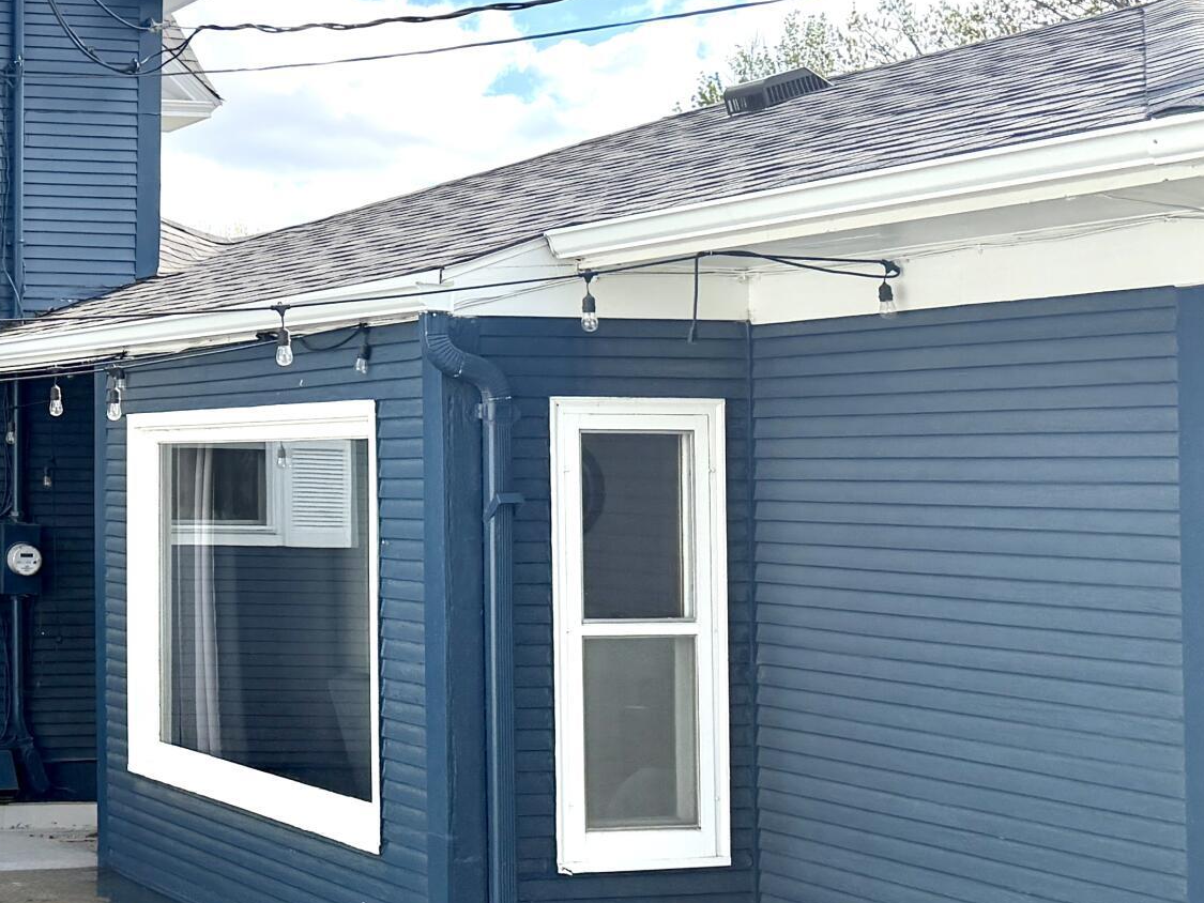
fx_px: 2226
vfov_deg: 22.9
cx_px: -244
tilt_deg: +2.6
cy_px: 358
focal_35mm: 64
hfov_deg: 26.8
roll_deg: -0.6
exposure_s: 1/5319
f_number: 1.78
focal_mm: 6.76
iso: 100
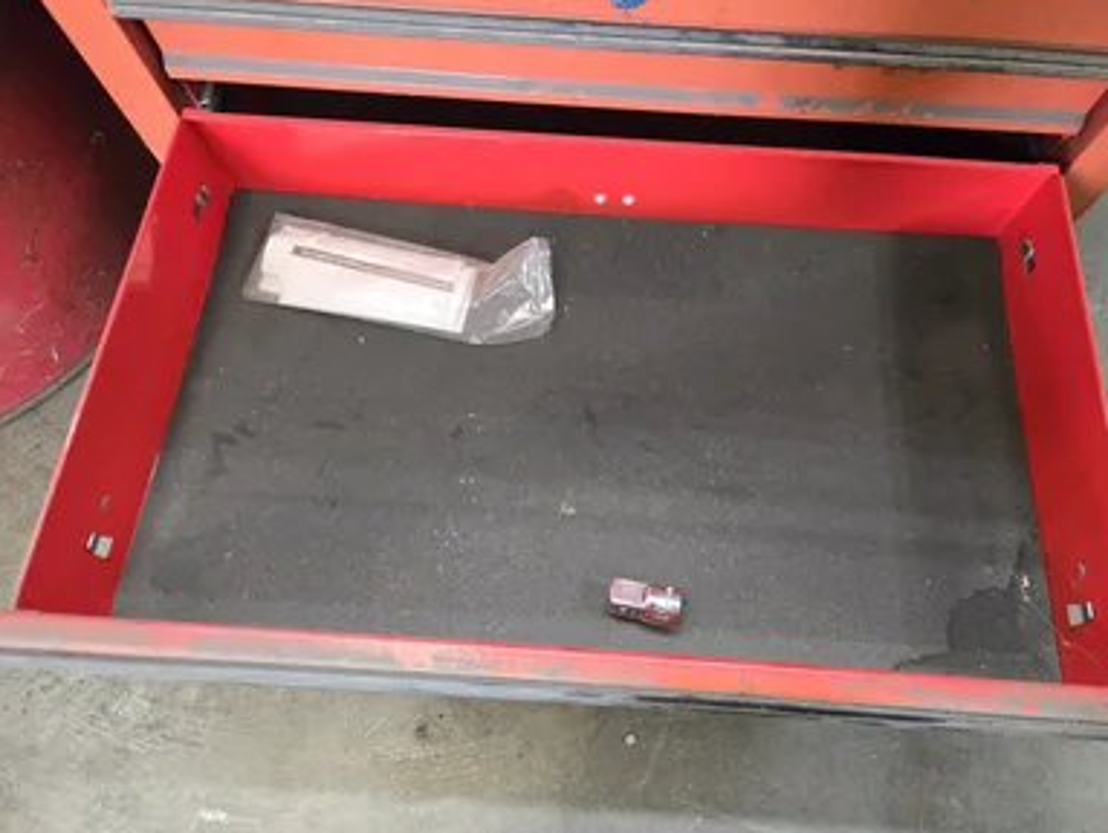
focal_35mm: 24
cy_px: 408
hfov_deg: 71.5
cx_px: 576
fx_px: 769
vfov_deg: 56.9
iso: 800
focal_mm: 5.4
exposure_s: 1/120
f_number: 1.8
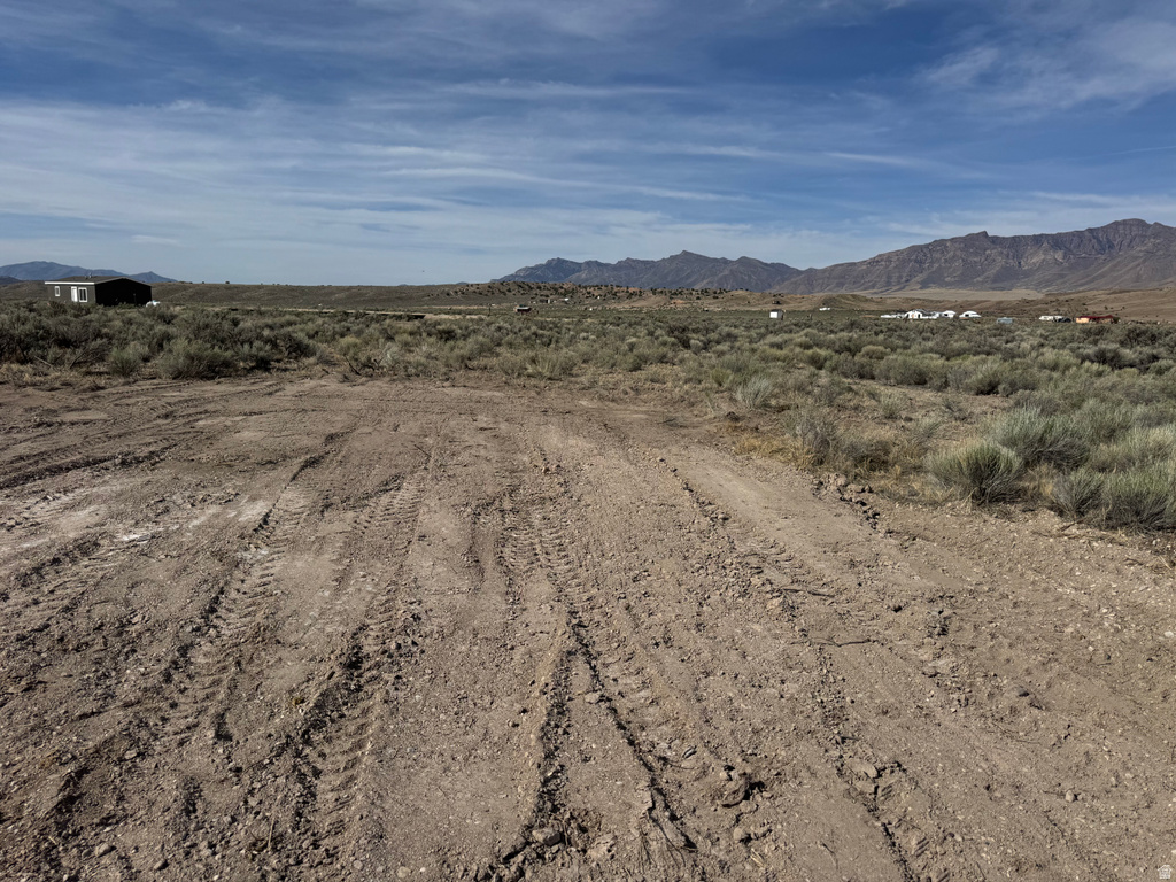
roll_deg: -0.8
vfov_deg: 56.8
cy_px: 441
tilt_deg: -10.0
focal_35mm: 24
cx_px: 588
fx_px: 815
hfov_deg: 71.6
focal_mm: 6.76
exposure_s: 1/10417
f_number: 1.78
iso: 80
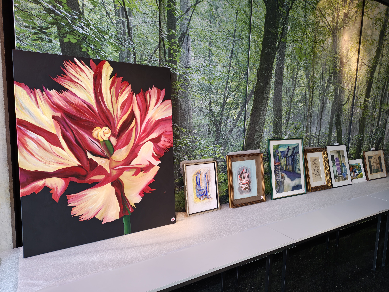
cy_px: 146
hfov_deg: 71.6
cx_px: 194
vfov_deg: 56.8
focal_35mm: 24
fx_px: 270
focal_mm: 5.56
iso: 1963
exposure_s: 1/100
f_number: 1.8
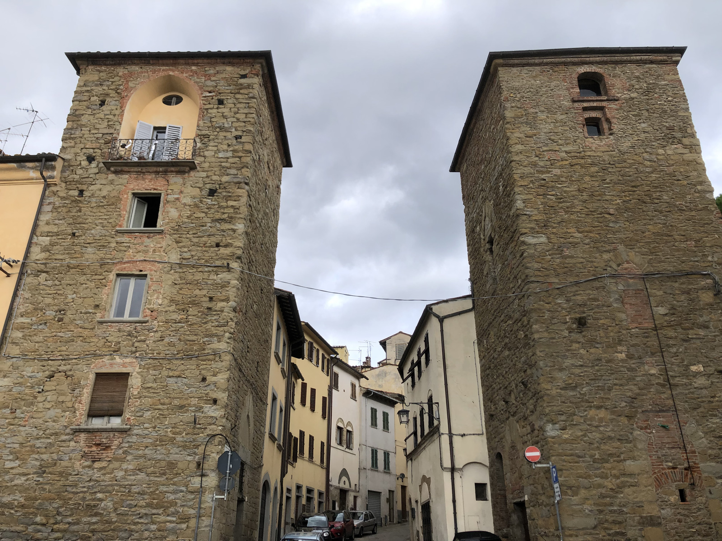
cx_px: 361
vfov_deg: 49.7
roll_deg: +0.8
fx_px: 584
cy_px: 270
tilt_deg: +25.6
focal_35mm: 28
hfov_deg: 63.4
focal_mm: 4
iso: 20
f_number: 1.8
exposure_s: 1/1056
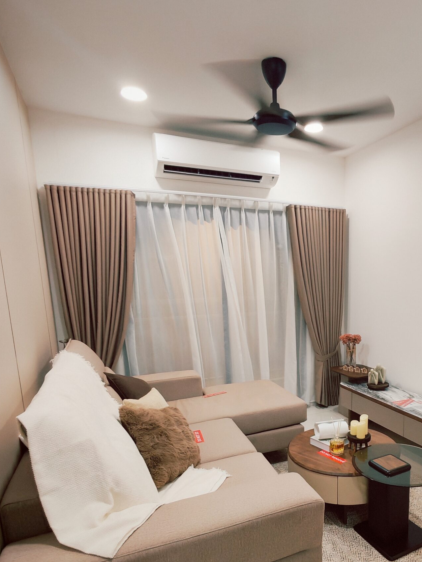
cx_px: 302
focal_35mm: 24
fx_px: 390
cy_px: 353
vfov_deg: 70.4
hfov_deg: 54.9
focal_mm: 1.96
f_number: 2.2
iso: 125
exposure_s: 1/50
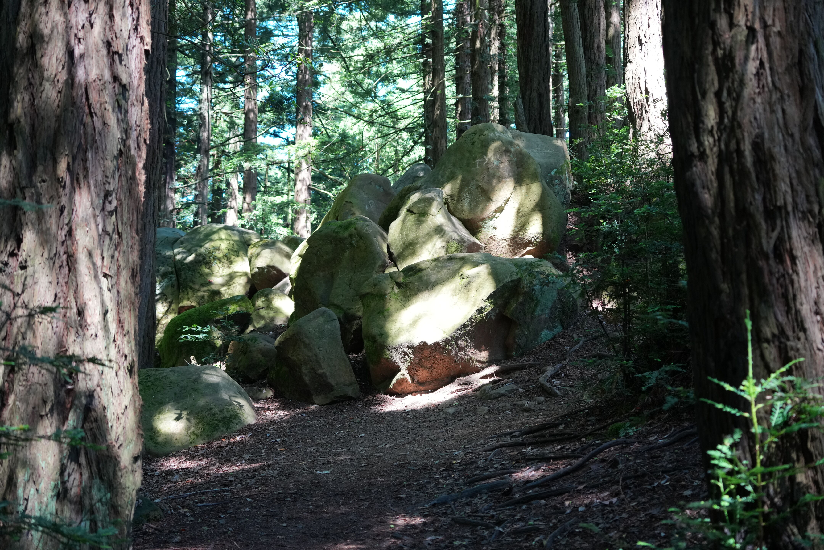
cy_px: 275
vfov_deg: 27.0
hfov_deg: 39.6
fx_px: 1144
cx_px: 412
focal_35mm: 50
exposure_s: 1/80
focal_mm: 50
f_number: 4.5
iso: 1000
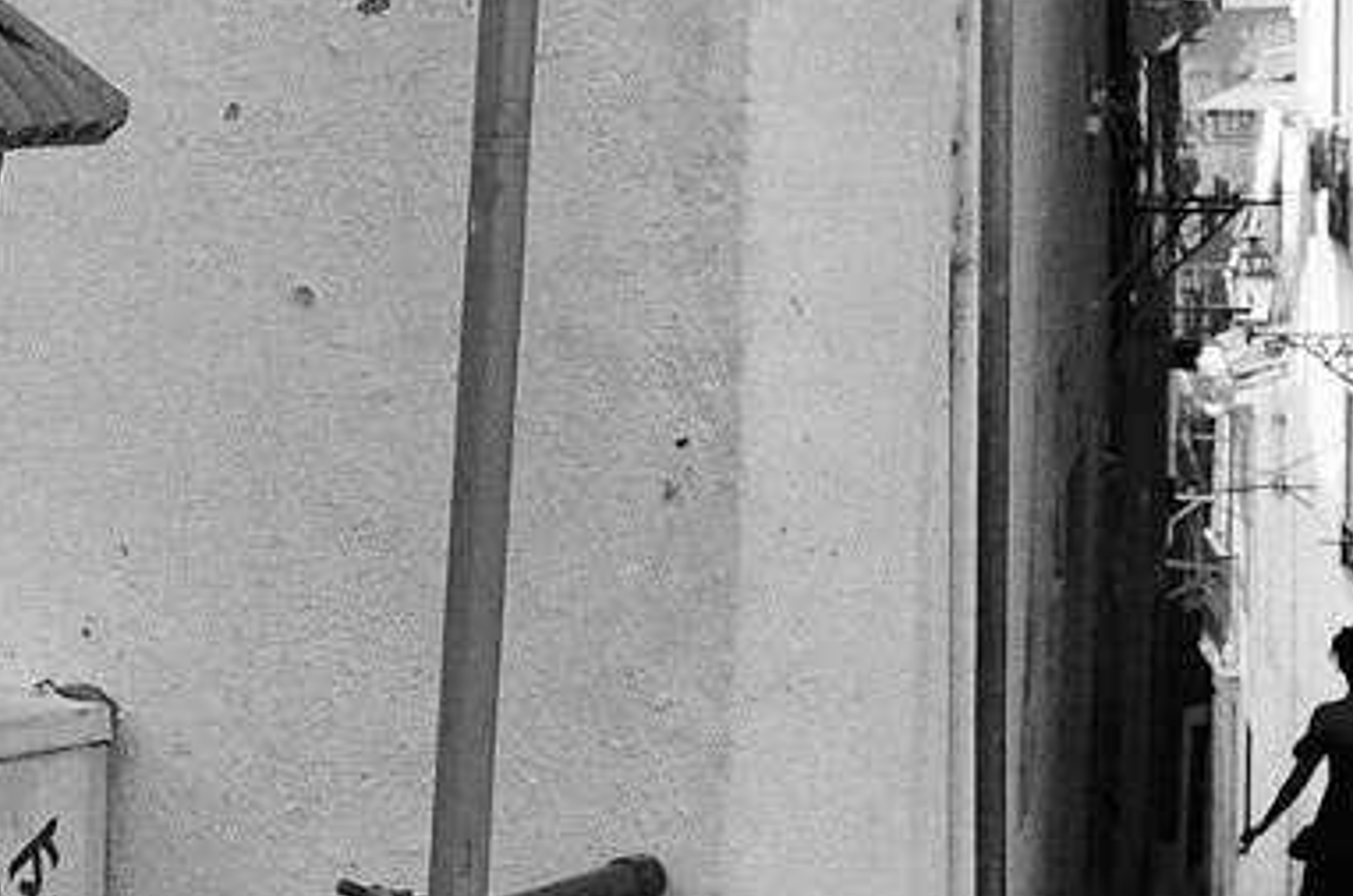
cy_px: 181
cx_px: 220
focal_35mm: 150
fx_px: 5626
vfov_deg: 9.1
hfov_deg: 13.6
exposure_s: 1/1000
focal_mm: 18.3
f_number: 4
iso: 800
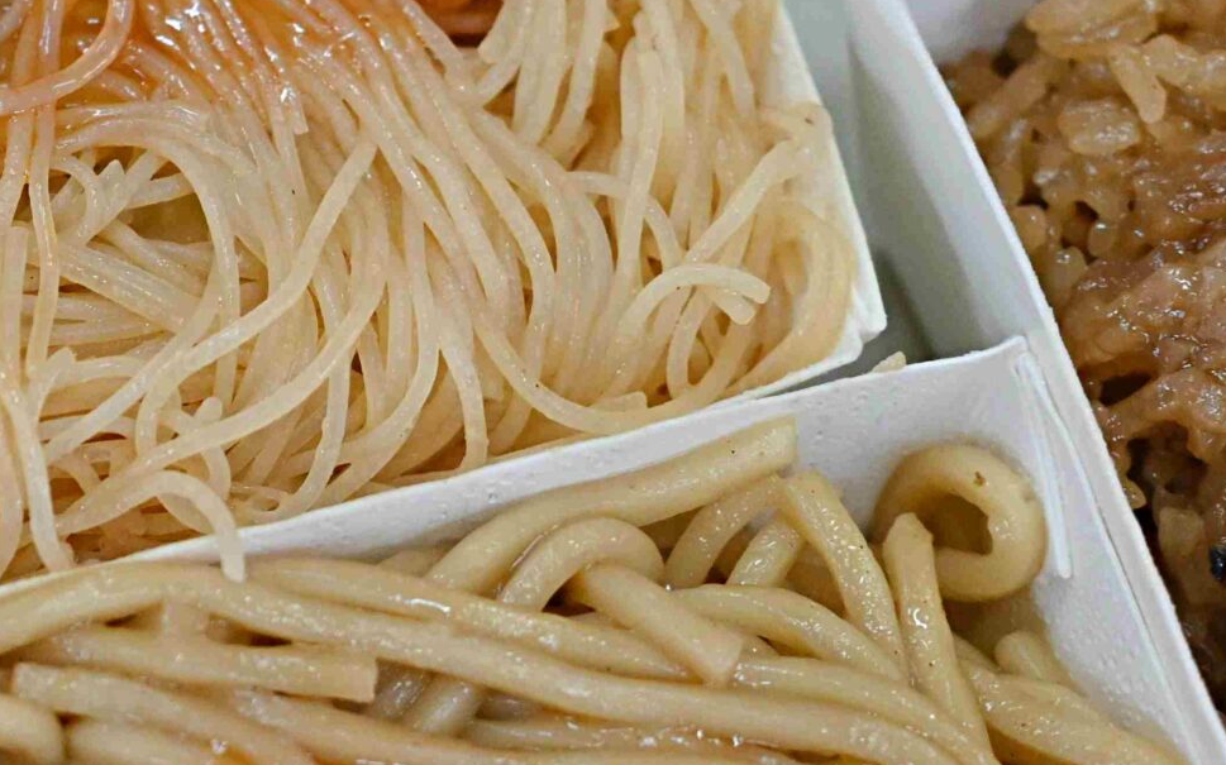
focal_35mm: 202
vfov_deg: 6.5
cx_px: -266
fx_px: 6747
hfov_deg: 10.2
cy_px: 141
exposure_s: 1/200
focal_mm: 50
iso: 1250
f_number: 3.2
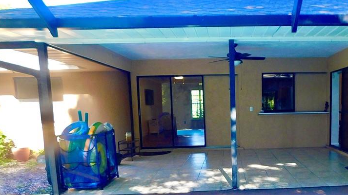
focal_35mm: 36
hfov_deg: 53.5
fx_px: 332
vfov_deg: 32.0
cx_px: 248
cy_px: 155
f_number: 3
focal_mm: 4
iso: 125
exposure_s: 1/50
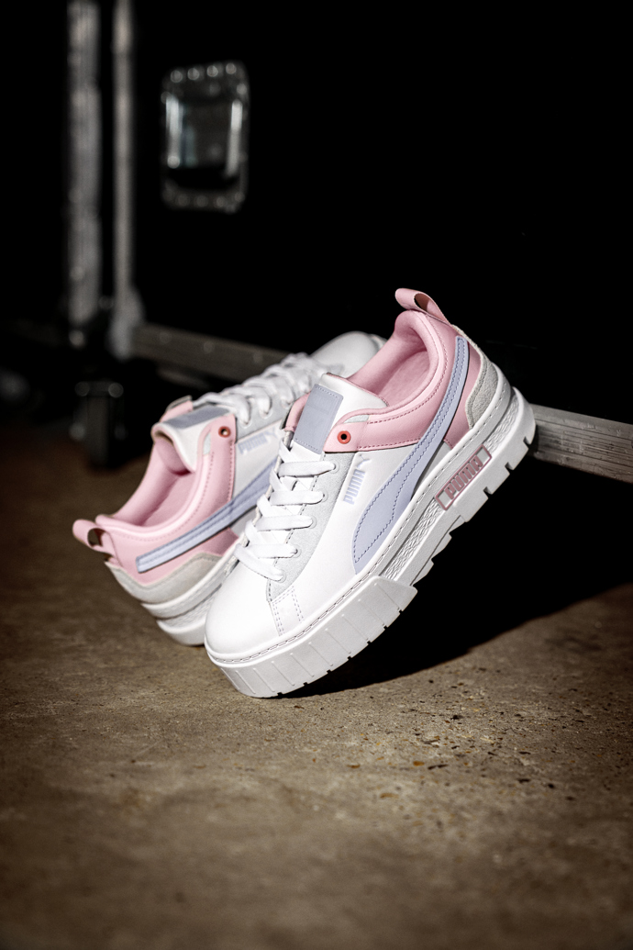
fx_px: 1530
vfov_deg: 34.5
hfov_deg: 23.4
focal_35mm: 58
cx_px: 316
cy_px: 475
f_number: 2.8
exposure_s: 1/125
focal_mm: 58
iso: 400
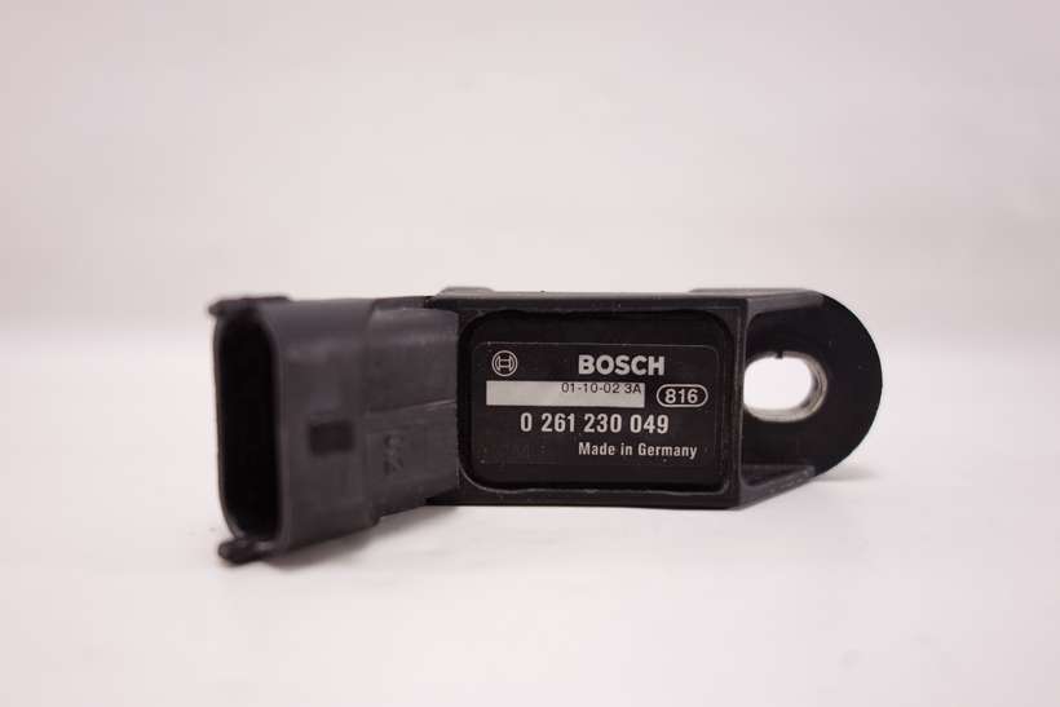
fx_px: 883
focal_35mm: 30
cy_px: 354
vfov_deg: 43.6
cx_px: 530
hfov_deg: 61.9
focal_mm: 11.04
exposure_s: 1/100
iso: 125
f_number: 2.2
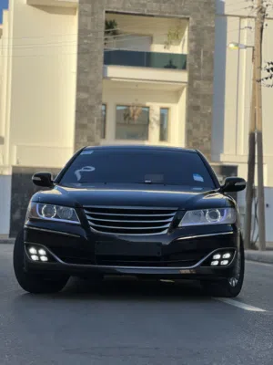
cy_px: 182
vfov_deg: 25.3
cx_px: 136
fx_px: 810
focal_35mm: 77
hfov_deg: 19.1
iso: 32
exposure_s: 1/481
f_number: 2.8
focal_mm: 9
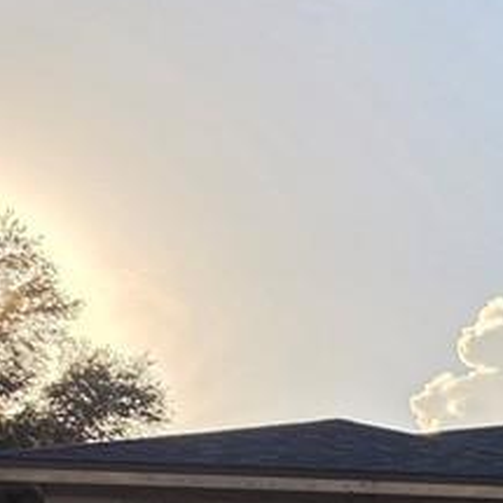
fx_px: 1595
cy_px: 831
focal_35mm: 97
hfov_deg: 14.2
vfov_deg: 15.9
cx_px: 1083
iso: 50
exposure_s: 1/7939
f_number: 1.4
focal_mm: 6.5
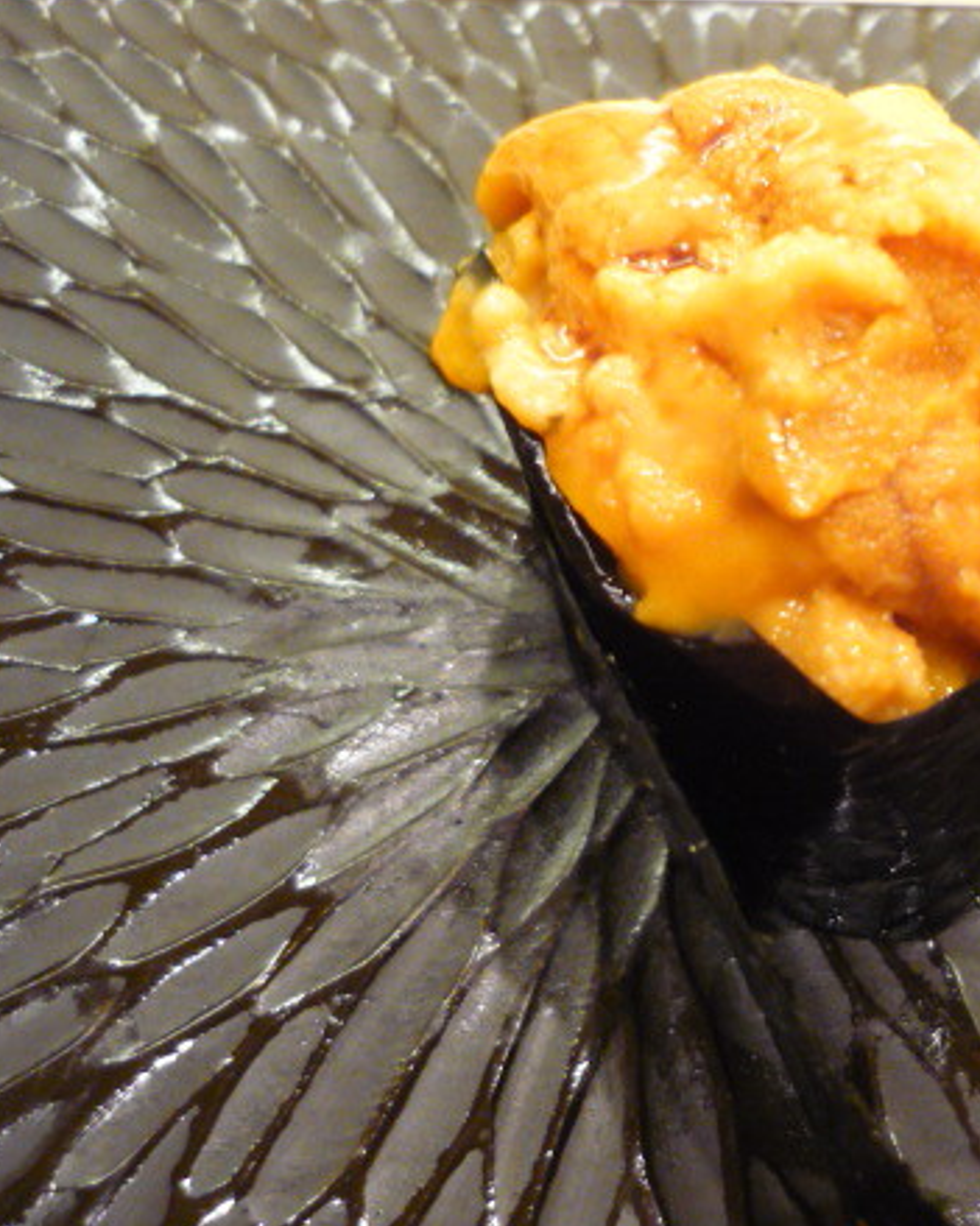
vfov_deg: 39.5
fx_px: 1705
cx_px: 785
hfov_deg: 31.3
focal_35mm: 47
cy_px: 634
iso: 400
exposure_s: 1/10
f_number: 2.8
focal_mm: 5.5
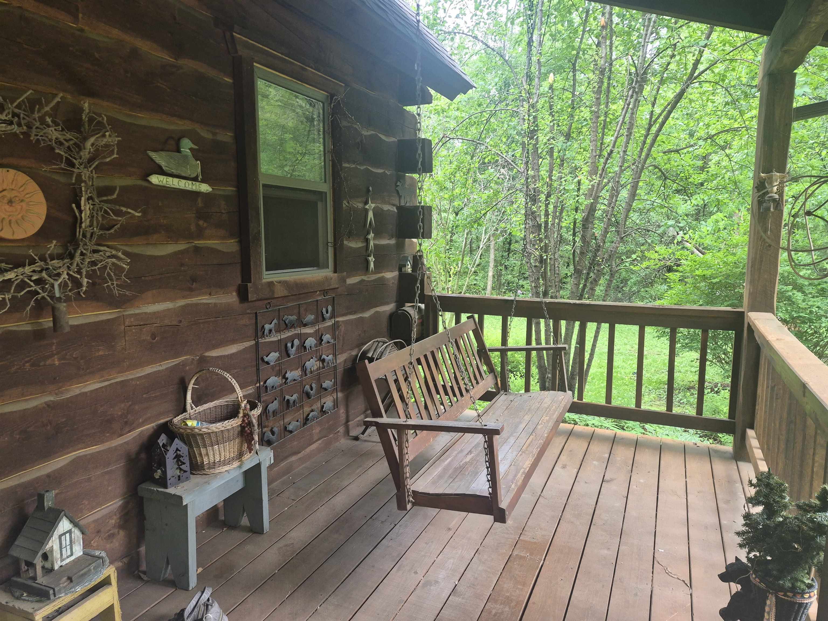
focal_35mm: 23
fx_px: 550
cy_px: 310
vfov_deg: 58.9
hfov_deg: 73.9
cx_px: 414
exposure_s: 1/180
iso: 200
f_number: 1.8
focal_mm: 5.4
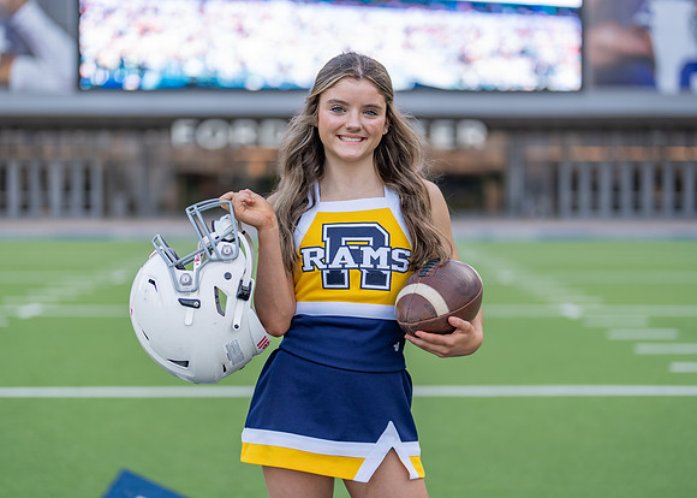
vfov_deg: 25.9
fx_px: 1080
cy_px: 249
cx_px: 352
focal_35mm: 55
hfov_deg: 35.8
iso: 100
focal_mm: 50
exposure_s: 1/500
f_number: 1.2
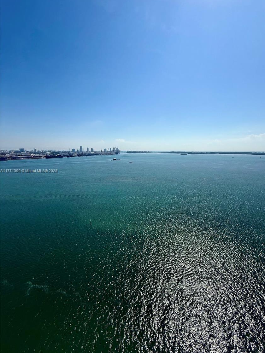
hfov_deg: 81.6
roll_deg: +0.8
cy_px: 171
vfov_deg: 98.1
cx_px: 142
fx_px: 153
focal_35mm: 15
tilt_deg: -6.4
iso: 50
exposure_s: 1/5618
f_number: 2.2
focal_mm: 2.22
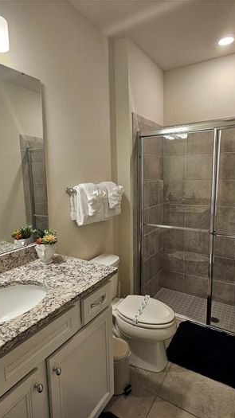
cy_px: 209
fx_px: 211
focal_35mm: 19
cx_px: 106
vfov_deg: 89.6
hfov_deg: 58.2
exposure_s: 1/60
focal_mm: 2.2
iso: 100
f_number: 2.2
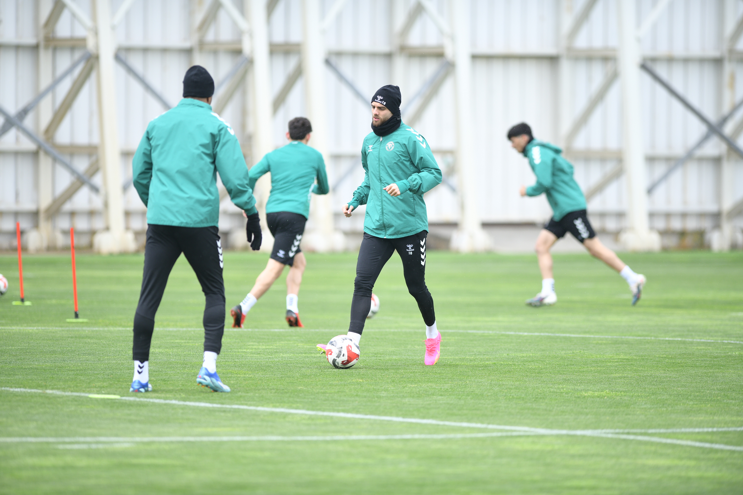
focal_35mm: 300
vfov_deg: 4.6
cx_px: 372
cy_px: 248
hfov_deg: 6.9
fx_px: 6191
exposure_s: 1/3200
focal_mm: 300
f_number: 2.8
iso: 400
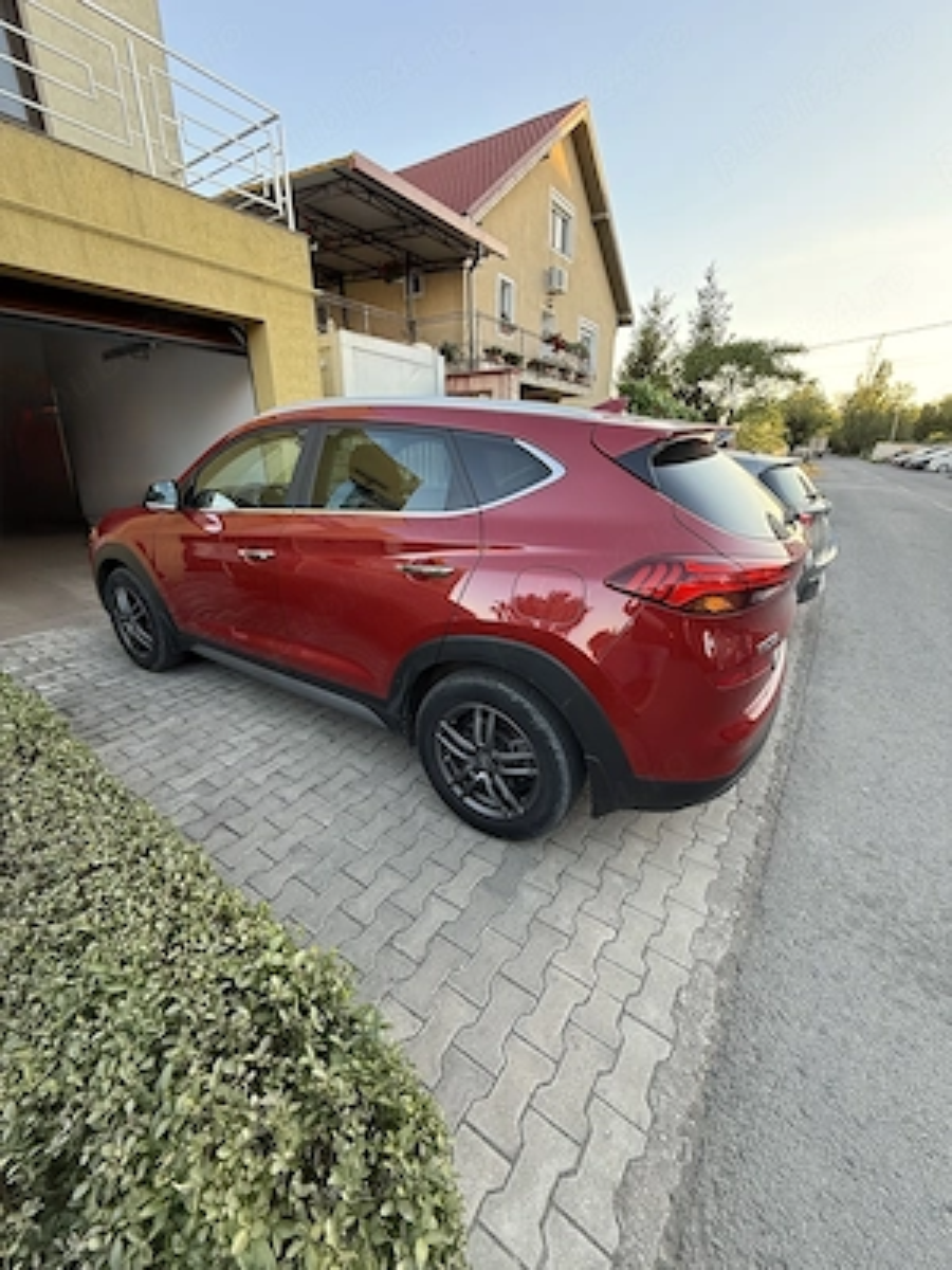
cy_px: 635
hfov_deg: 85.7
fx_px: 513
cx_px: 476
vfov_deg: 102.1
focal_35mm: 14
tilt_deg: -20.2
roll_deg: -0.4
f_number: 2.2
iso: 100
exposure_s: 1/99
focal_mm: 2.22
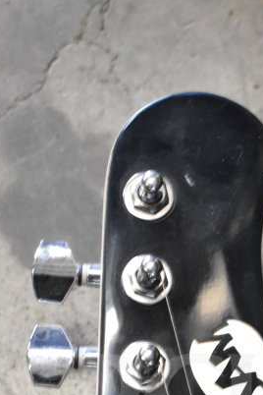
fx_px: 1348
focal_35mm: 123
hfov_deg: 11.1
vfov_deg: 16.2
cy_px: 432
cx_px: 167
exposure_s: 1/60
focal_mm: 36
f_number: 4.8
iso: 4500
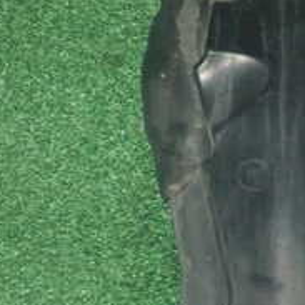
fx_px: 1186
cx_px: 382
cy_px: 252
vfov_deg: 14.6
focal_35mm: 119
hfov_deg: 14.1
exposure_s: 1/40
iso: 1000
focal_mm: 7.31
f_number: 8
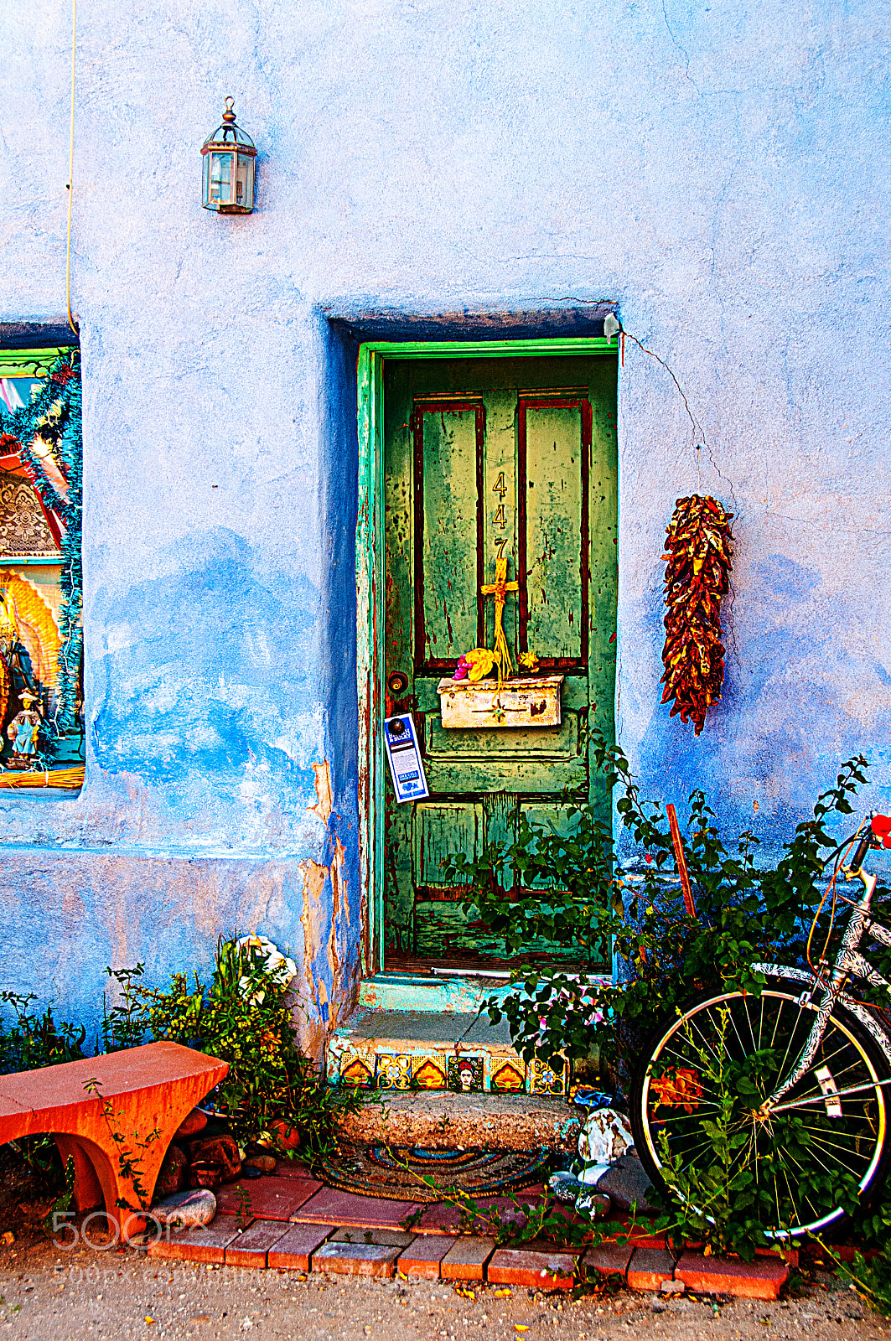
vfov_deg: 41.2
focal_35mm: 48
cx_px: 446
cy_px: 670
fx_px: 1786
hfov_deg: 28.0
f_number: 5.6
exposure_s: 1/125
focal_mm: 32
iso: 320
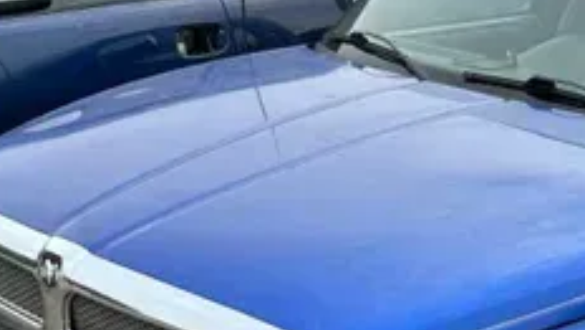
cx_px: 547
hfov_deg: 28.0
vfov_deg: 16.5
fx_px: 1118
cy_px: 310
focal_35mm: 72
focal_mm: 6.86
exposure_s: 1/2028
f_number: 1.78
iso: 80
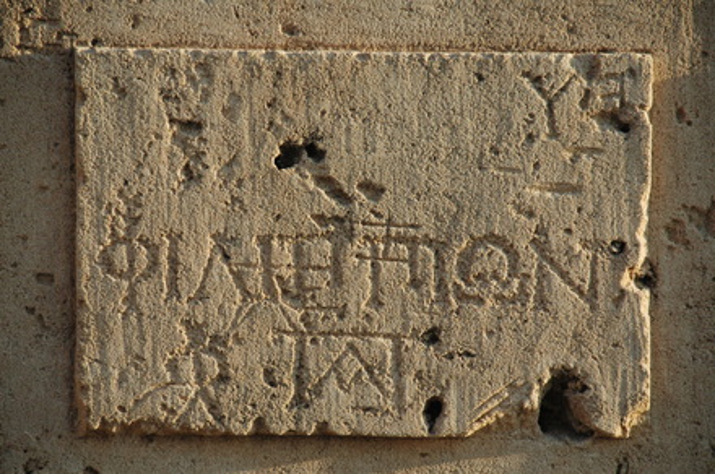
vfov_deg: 5.4
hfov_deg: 8.1
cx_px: 358
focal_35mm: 255
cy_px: 237
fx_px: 5057
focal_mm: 170
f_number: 7.1
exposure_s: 1/800
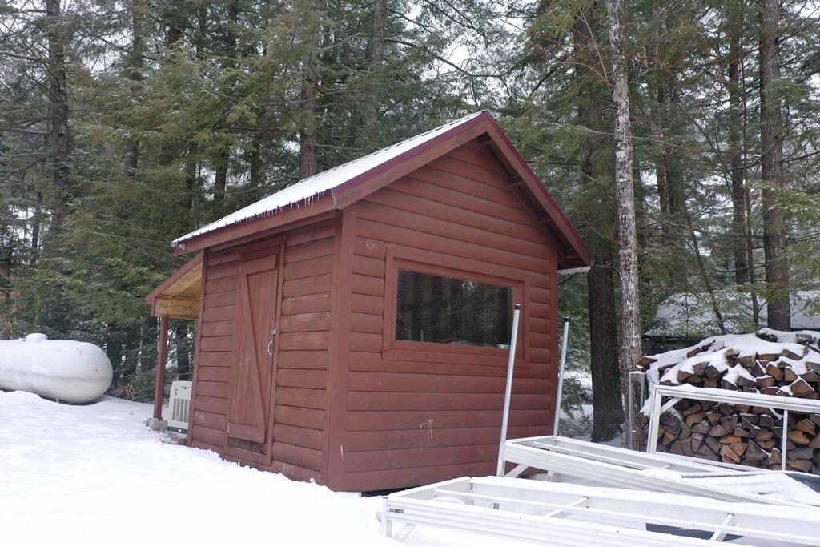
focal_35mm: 28
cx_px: 410
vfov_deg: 46.4
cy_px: 274
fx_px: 638
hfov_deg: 65.5
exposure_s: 1/100
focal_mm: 10.26
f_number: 4
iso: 400
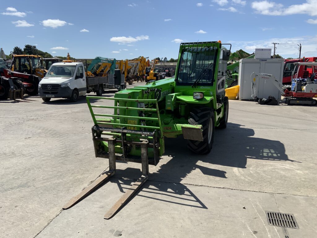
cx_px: 158
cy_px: 119
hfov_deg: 61.7
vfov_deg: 48.2
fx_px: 266
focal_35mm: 29
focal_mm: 3
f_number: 1.8
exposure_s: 1/2227
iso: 16
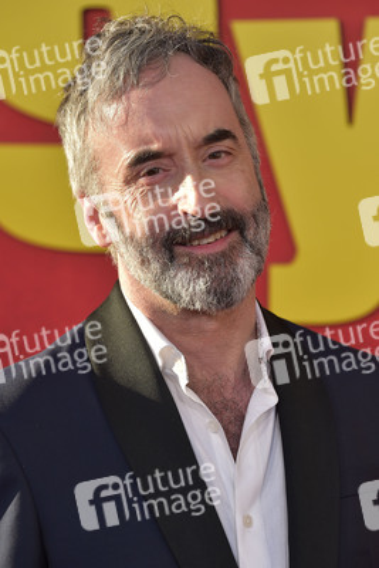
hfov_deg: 10.2
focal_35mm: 135
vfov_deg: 15.2
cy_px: 284
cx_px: 190
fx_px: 2130
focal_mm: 135
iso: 800
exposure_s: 1/1600
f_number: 6.3
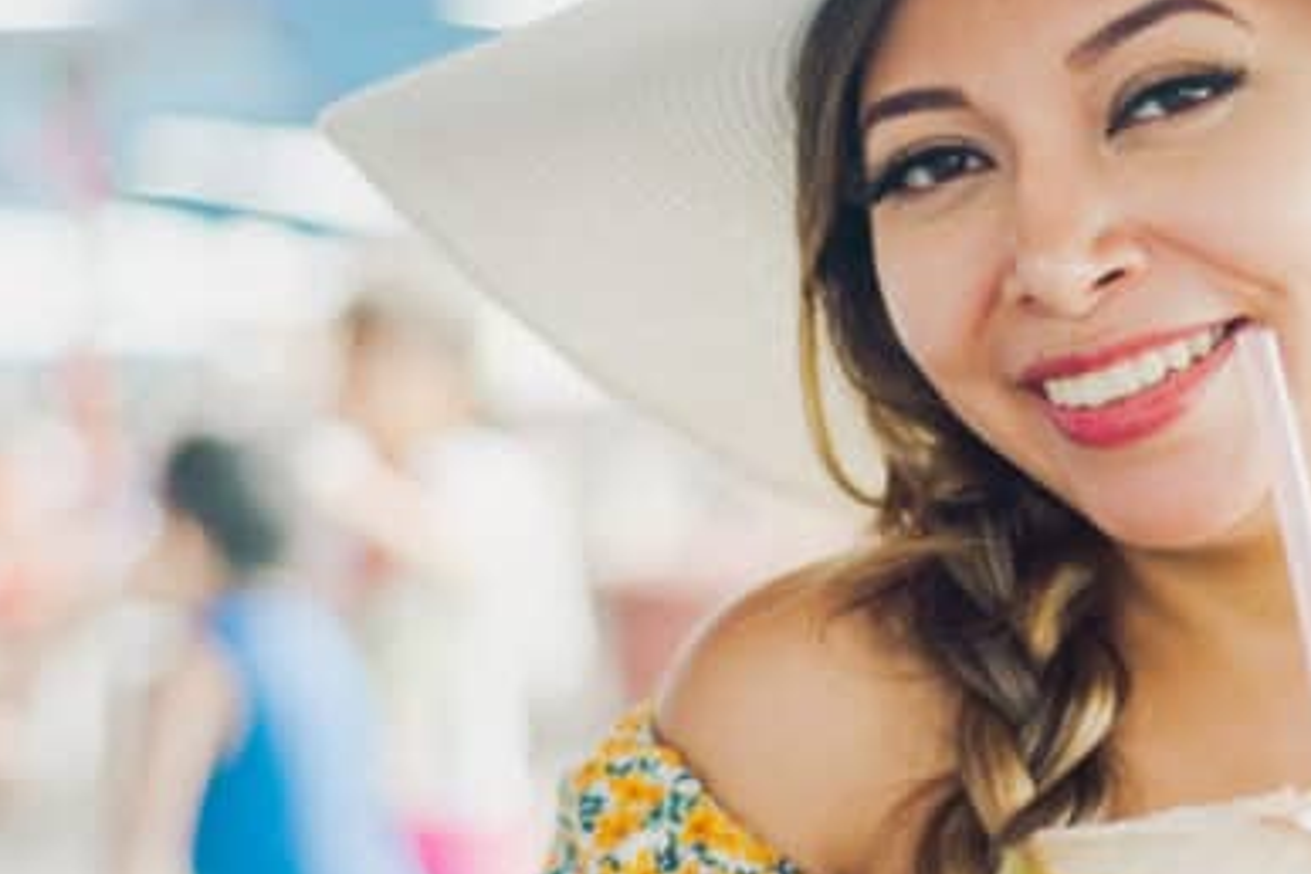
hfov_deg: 16.3
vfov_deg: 11.0
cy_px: 618
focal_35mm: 124
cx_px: 1125
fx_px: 4515
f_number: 1.8
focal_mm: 50
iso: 640
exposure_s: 1/1250
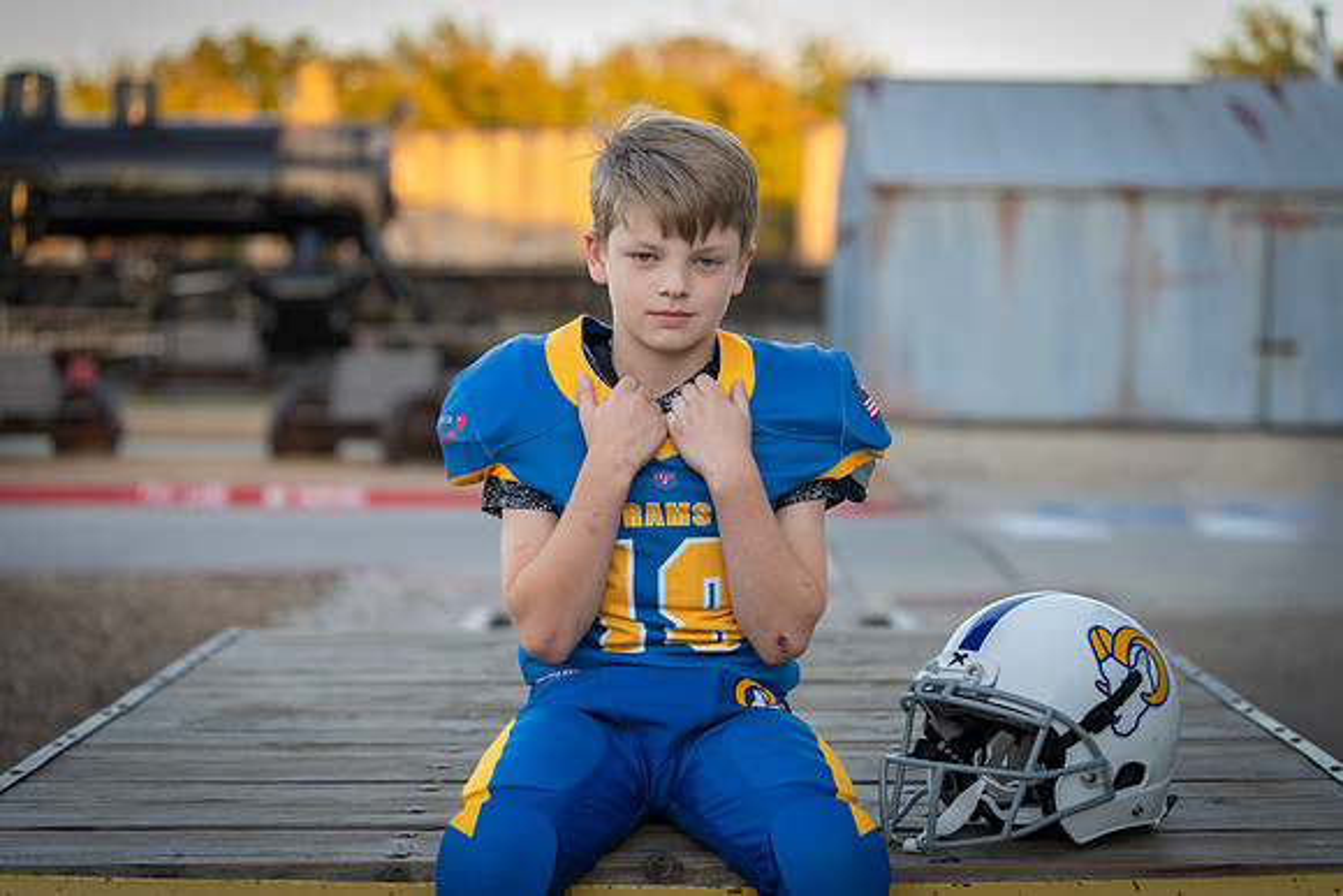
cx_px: 672
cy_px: 448
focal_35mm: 72
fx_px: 2673
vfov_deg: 19.0
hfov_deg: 28.2
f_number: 2.8
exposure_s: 1/320
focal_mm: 70
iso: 320
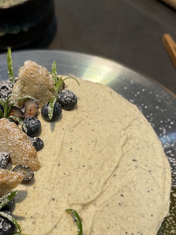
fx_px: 332
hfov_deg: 29.4
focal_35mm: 49
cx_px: 51
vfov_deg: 38.3
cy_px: 164
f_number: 1.6
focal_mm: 5.1
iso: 80
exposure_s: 1/120
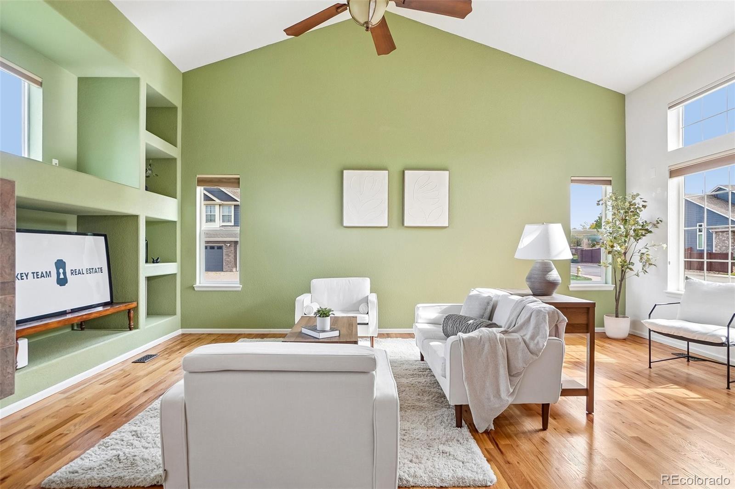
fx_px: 367
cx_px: 368
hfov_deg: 90.0
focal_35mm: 18
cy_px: 244
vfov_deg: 67.4
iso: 250
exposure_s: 1/30
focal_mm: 12
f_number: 8
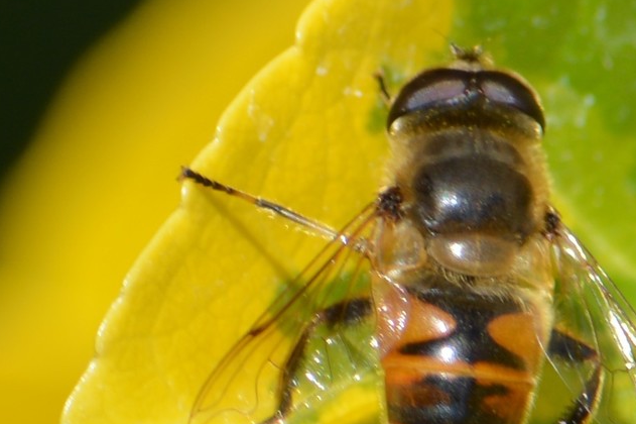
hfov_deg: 3.0
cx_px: 384
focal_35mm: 685
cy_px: 304
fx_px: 12095
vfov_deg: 2.0
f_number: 8
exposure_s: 1/250
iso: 100
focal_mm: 300
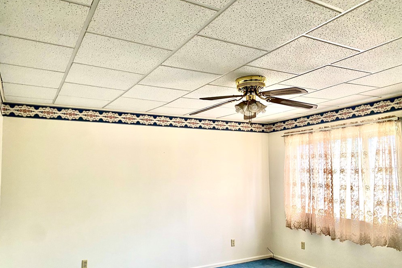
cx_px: 201
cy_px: 154
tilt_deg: +3.4
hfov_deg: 65.5
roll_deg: +0.9
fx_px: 313
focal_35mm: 28
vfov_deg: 46.2
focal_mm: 4.25
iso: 125
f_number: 1.8
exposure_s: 1/77
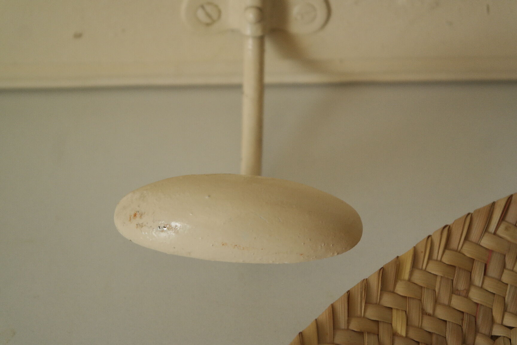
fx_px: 1106
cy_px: 172
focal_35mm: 77
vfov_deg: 17.7
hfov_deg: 26.3
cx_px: 258
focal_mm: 50
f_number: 5.6
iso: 800
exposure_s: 1/50
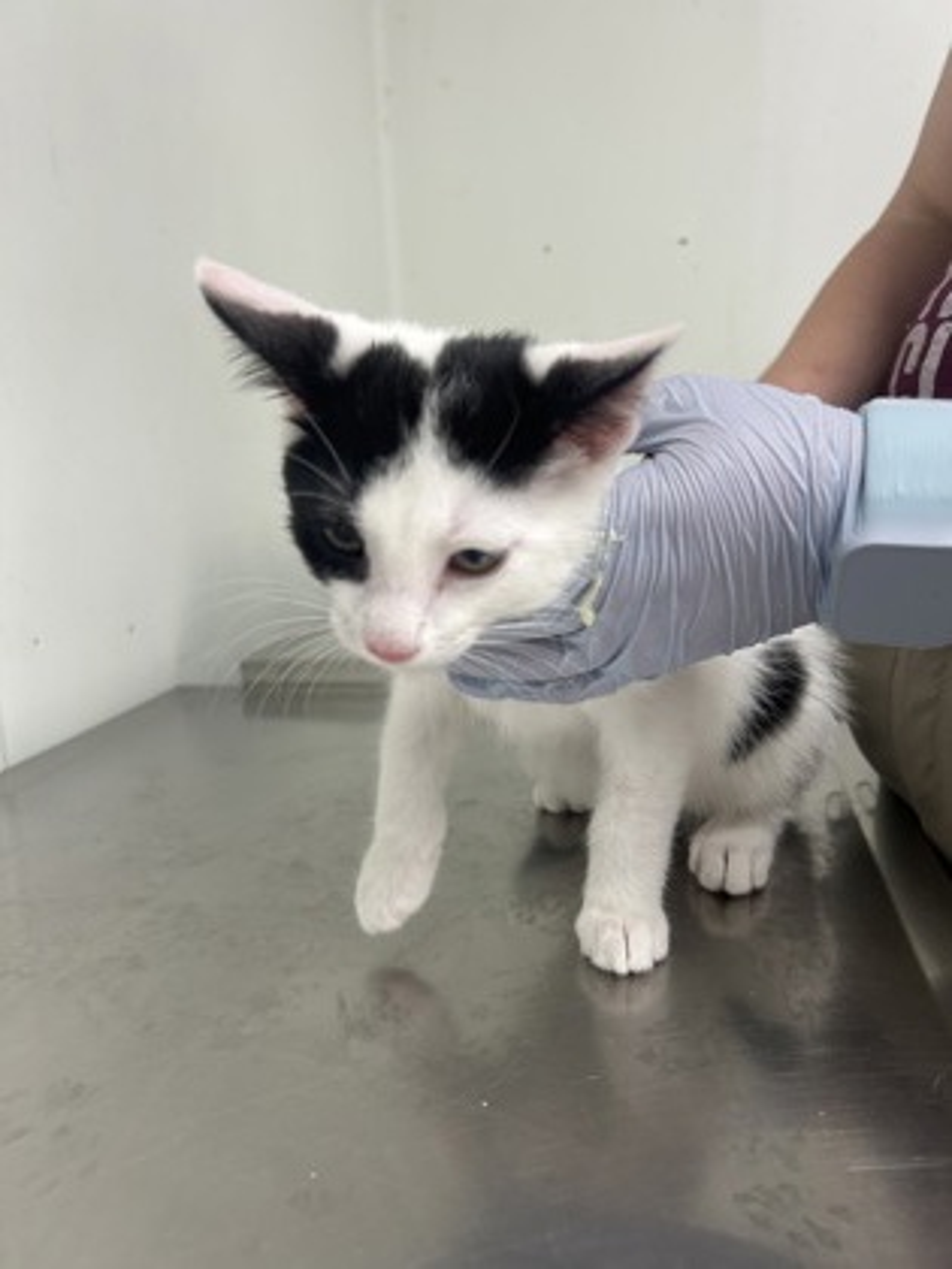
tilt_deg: -12.0
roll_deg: +4.7
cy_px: 634
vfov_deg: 67.3
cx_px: 476
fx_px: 953
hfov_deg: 53.1
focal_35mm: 26
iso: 125
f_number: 1.5
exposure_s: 1/120
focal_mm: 5.7
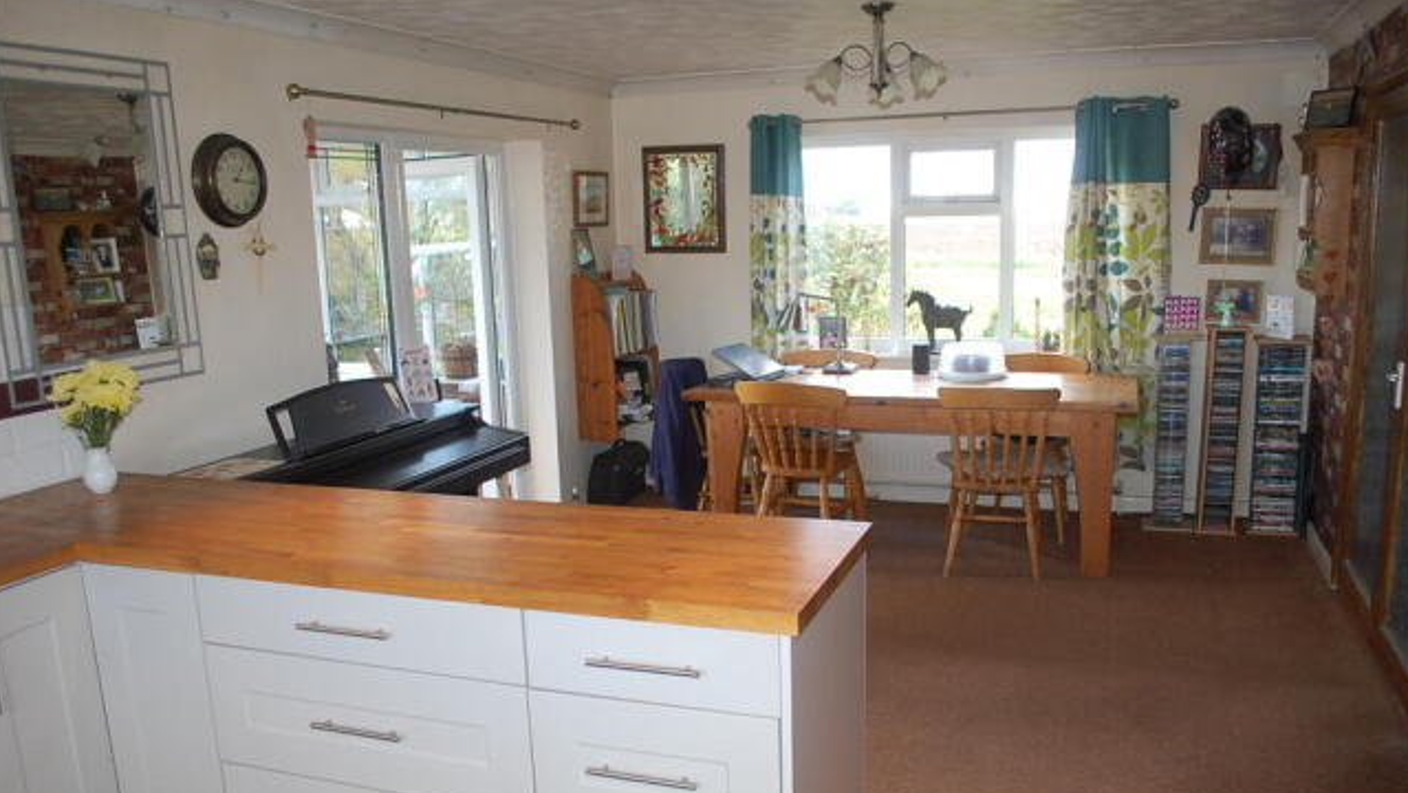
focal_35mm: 29
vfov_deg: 40.1
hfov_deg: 66.0
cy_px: 458
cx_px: 714
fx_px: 1083
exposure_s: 1/60
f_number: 3.5
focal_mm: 18
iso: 400
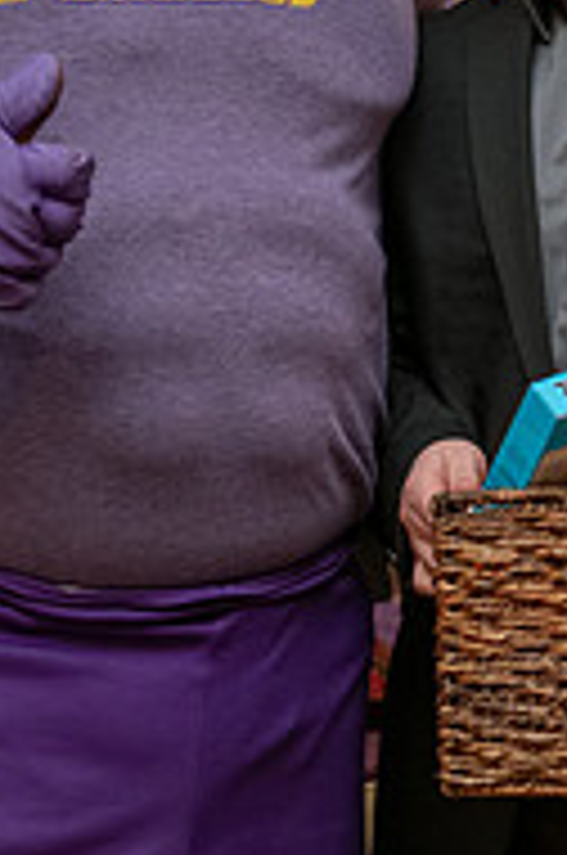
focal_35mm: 153
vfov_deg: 13.3
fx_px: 3628
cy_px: 88
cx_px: 297
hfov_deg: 8.9
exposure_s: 1/160
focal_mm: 50
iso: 1600
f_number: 3.2
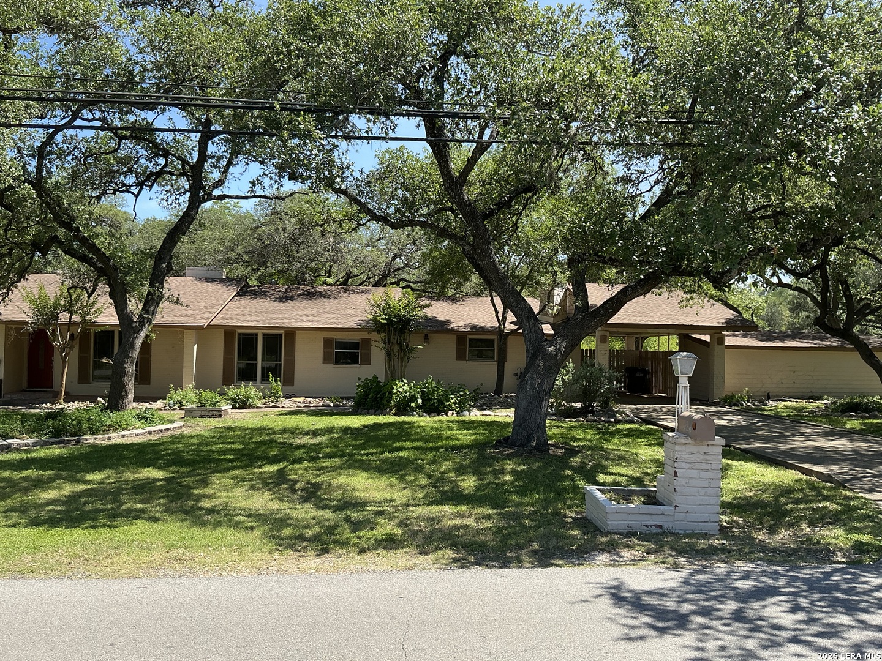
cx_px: 441
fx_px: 713
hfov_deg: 63.4
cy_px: 330
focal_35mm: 28
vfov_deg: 49.7
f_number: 1.8
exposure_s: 1/739
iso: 25
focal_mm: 3
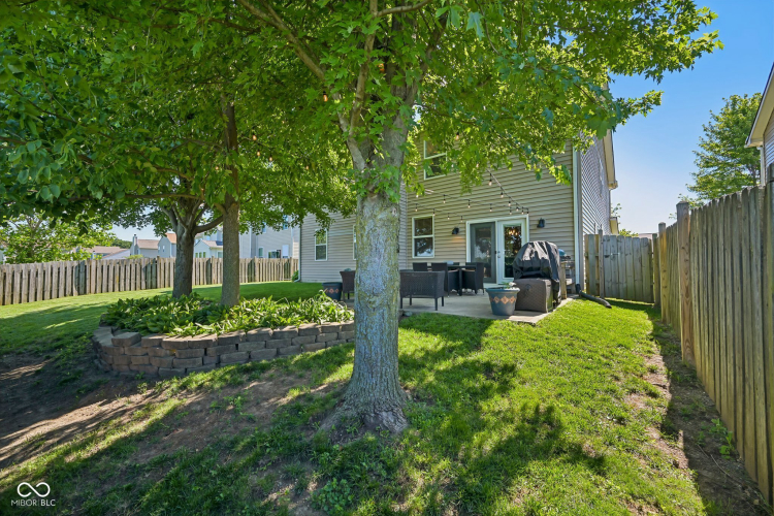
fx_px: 301
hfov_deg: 104.3
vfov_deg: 81.2
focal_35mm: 14
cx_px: 387
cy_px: 258
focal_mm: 14
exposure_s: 1/80
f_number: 8
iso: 100
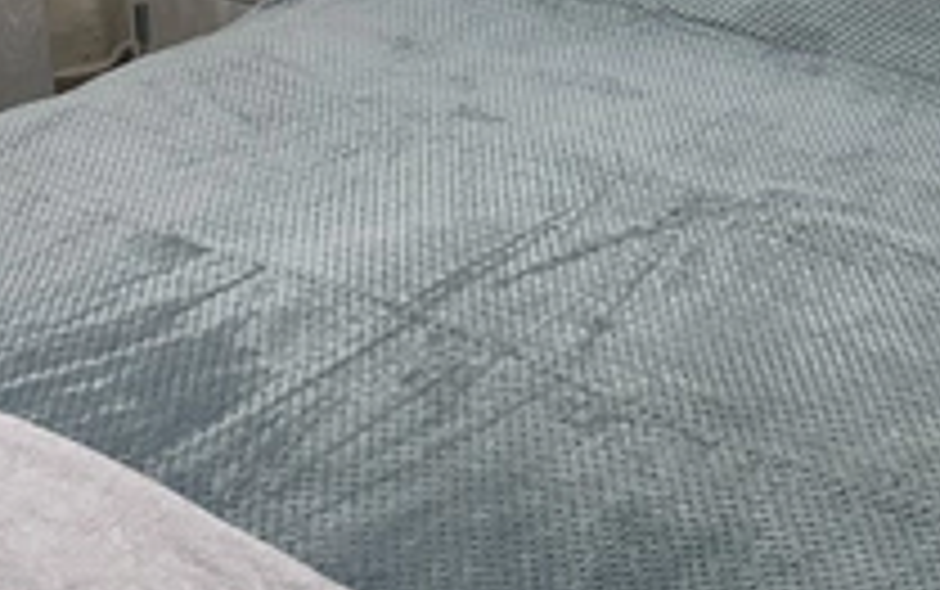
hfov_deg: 34.1
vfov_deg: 21.6
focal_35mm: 58
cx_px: 738
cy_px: 0
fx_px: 1487
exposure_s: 1/50
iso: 125
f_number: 1.5
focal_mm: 5.7
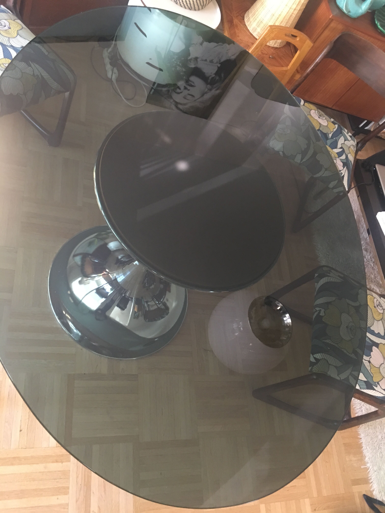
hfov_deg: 48.2
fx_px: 430
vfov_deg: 61.7
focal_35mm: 29
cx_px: 192
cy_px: 256
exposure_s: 1/10
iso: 100
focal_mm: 4.15
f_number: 2.2
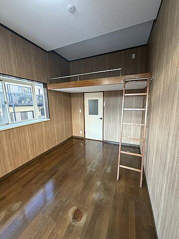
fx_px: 97
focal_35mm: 14
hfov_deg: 85.7
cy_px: 120
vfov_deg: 102.1
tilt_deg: -8.8
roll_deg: +0.8
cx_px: 90
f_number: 2.2
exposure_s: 1/110
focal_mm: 2.22
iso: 320
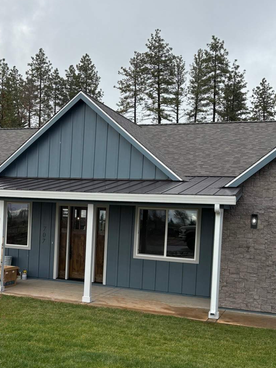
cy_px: 229
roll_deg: -2.3
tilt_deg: -2.6
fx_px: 510
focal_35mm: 48
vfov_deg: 39.4
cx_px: 76
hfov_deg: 29.9
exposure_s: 1/1484
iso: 50
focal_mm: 5.96
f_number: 1.6
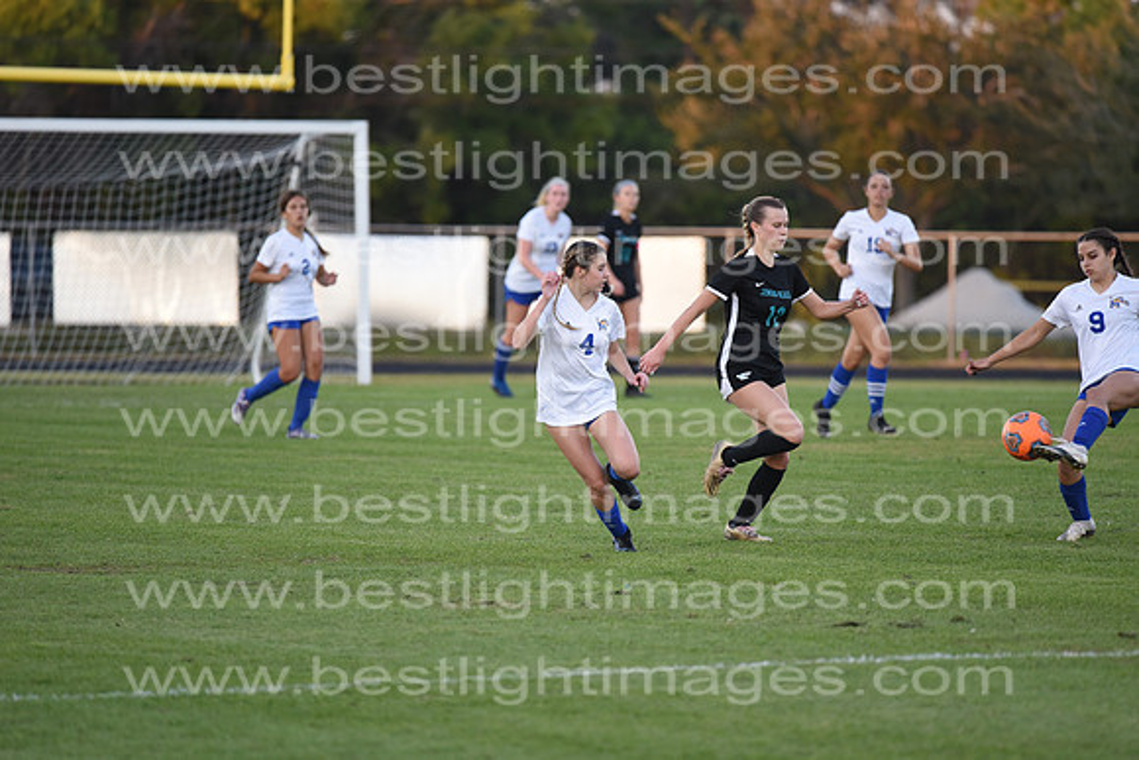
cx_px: 570
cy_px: 380
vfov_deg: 4.6
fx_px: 9493
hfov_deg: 6.9
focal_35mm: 300
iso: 1400
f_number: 4
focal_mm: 300
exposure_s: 1/800
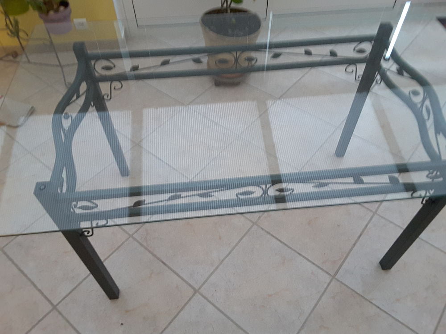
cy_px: 167
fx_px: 399
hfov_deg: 58.4
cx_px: 223
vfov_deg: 45.4
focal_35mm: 31
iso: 400
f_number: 1.9
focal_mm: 2.9
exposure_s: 1/17
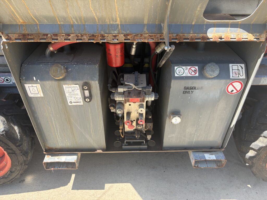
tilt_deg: -35.2
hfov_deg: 67.3
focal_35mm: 26
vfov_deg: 53.1
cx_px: 134
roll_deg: +0.9
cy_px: 100
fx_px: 201
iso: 50
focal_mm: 5.96
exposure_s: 1/647
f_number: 1.6
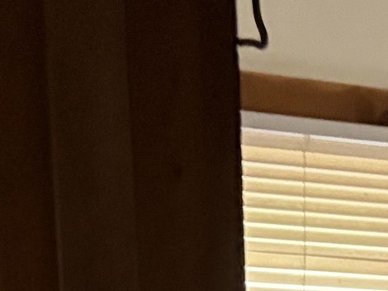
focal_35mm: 170
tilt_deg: -10.3
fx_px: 1905
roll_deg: -0.3
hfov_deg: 11.0
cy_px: 887
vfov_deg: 7.6
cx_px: 653
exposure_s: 1/43
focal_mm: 5.96
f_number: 1.6
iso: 500
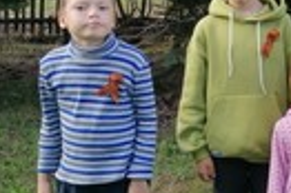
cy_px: -13
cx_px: 404
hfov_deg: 20.9
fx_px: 694
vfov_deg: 15.5
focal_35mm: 86
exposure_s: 1/278
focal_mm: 4.75
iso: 50
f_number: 1.8
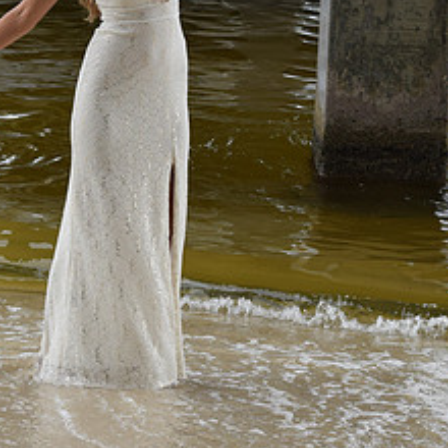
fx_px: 2711
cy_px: -18
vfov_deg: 9.4
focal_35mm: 185
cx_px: 139
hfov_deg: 9.4
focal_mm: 55
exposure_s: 1/250
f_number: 8
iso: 400
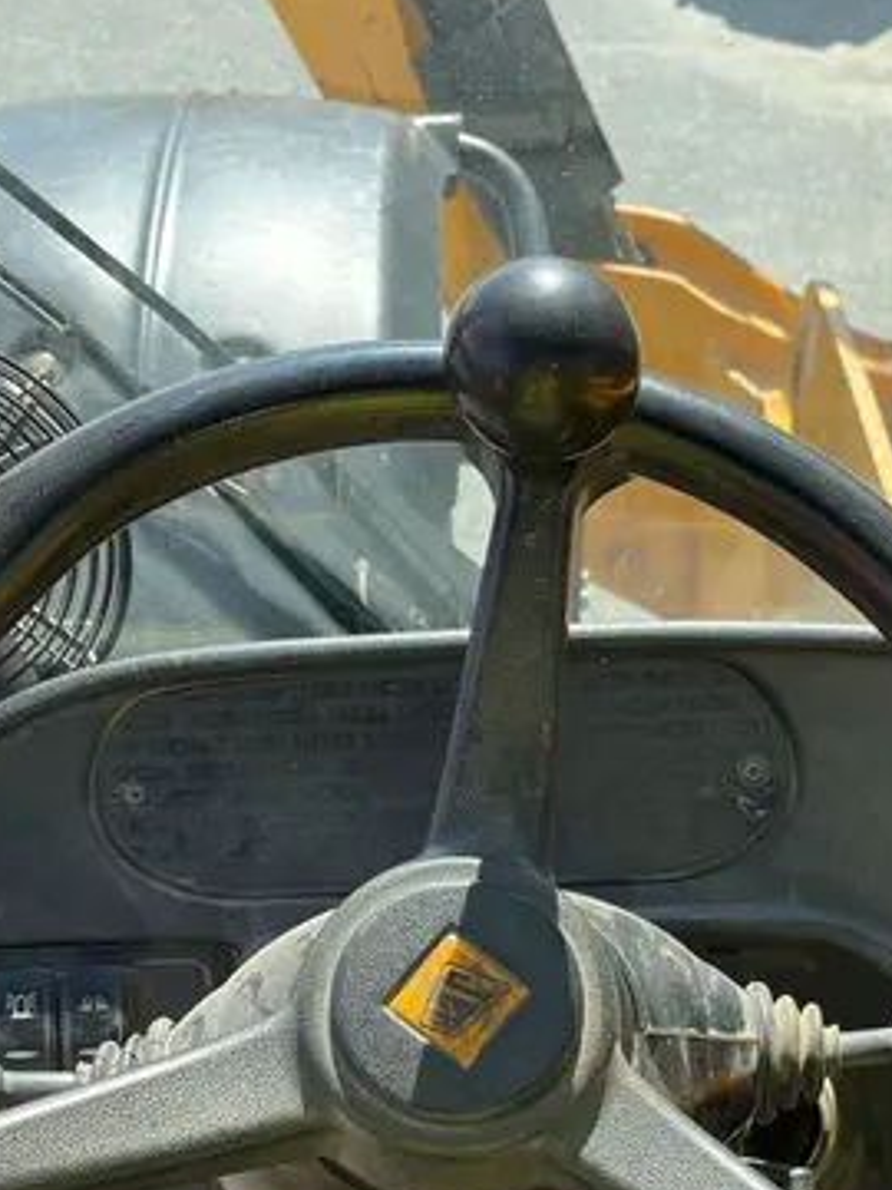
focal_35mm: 53
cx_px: 677
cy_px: 914
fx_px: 1821
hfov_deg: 27.1
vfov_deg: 35.3
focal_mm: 5.1
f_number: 1.6
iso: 50
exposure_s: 1/920
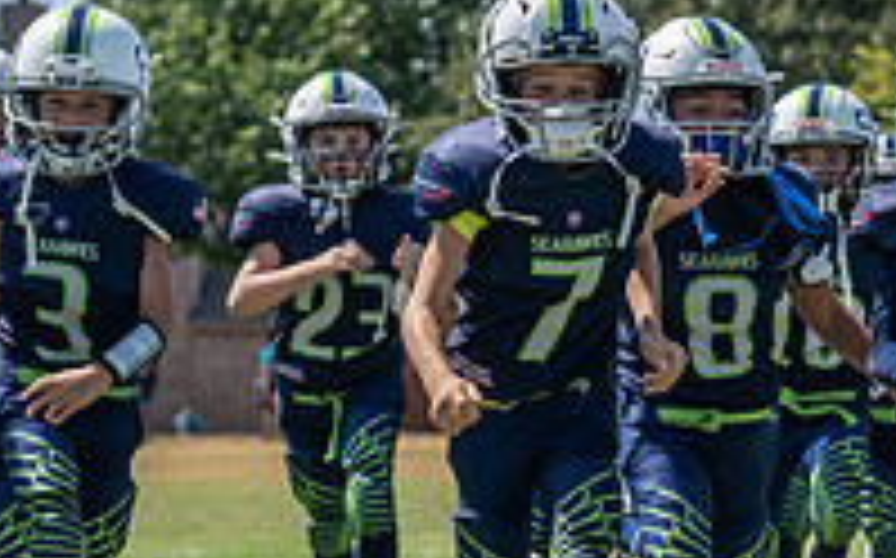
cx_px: 540
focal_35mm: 208
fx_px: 5075
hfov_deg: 10.1
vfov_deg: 6.3
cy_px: 349
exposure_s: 1/1250
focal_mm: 70
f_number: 4
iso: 100
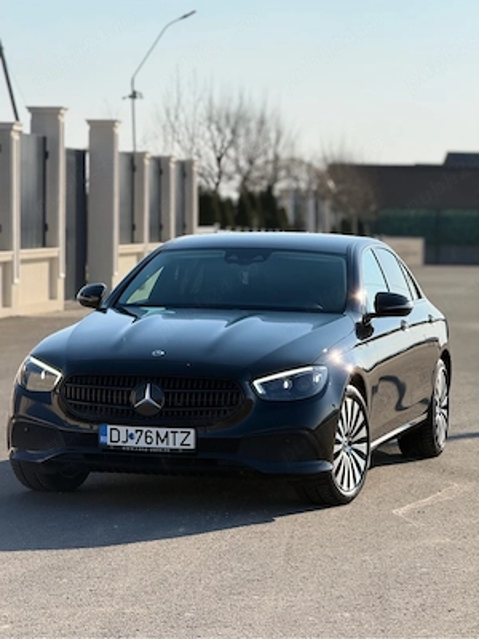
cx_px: 240
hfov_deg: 12.3
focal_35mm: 120
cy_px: 320
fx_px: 2214
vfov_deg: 16.4
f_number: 2.8
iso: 64
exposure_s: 1/1730
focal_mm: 15.66
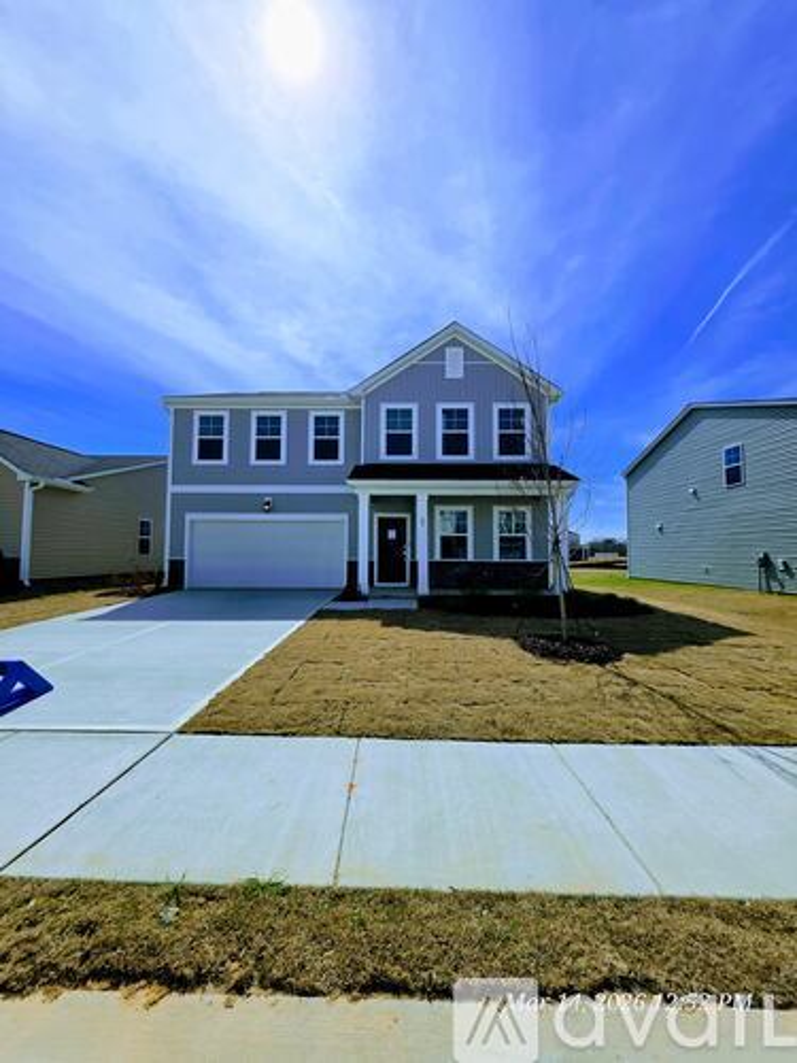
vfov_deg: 106.2
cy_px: 532
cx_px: 398
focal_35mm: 13
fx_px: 399
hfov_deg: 89.9
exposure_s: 1/6777
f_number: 1.9
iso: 40
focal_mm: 2.2
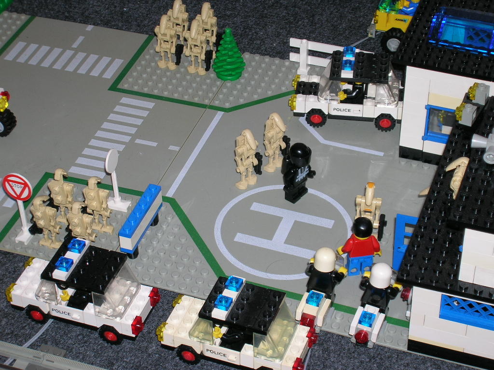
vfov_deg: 17.2
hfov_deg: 22.8
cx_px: 247
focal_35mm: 86
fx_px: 1227
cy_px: 185
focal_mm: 14.3
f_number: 4.4
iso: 50
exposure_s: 1/60.1
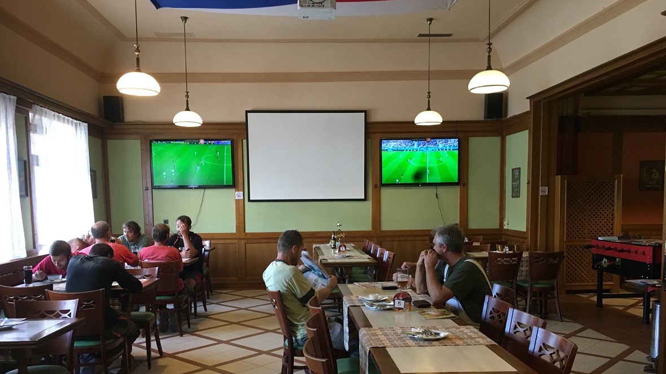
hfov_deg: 61.0
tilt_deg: -3.3
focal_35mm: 32
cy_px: 250
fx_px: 565
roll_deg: +0.7
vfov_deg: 36.3
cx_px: 329
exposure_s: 1/33
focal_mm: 4.15
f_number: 2.2
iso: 200
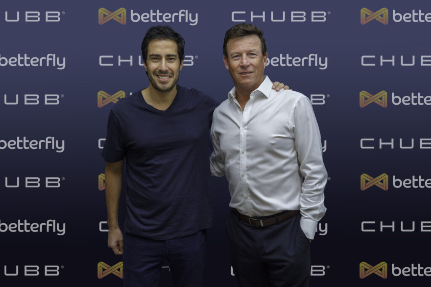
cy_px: 144
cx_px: 216
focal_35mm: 29
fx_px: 350
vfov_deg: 44.7
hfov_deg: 63.3
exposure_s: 1/100
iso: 250
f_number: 7.1
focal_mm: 29.2
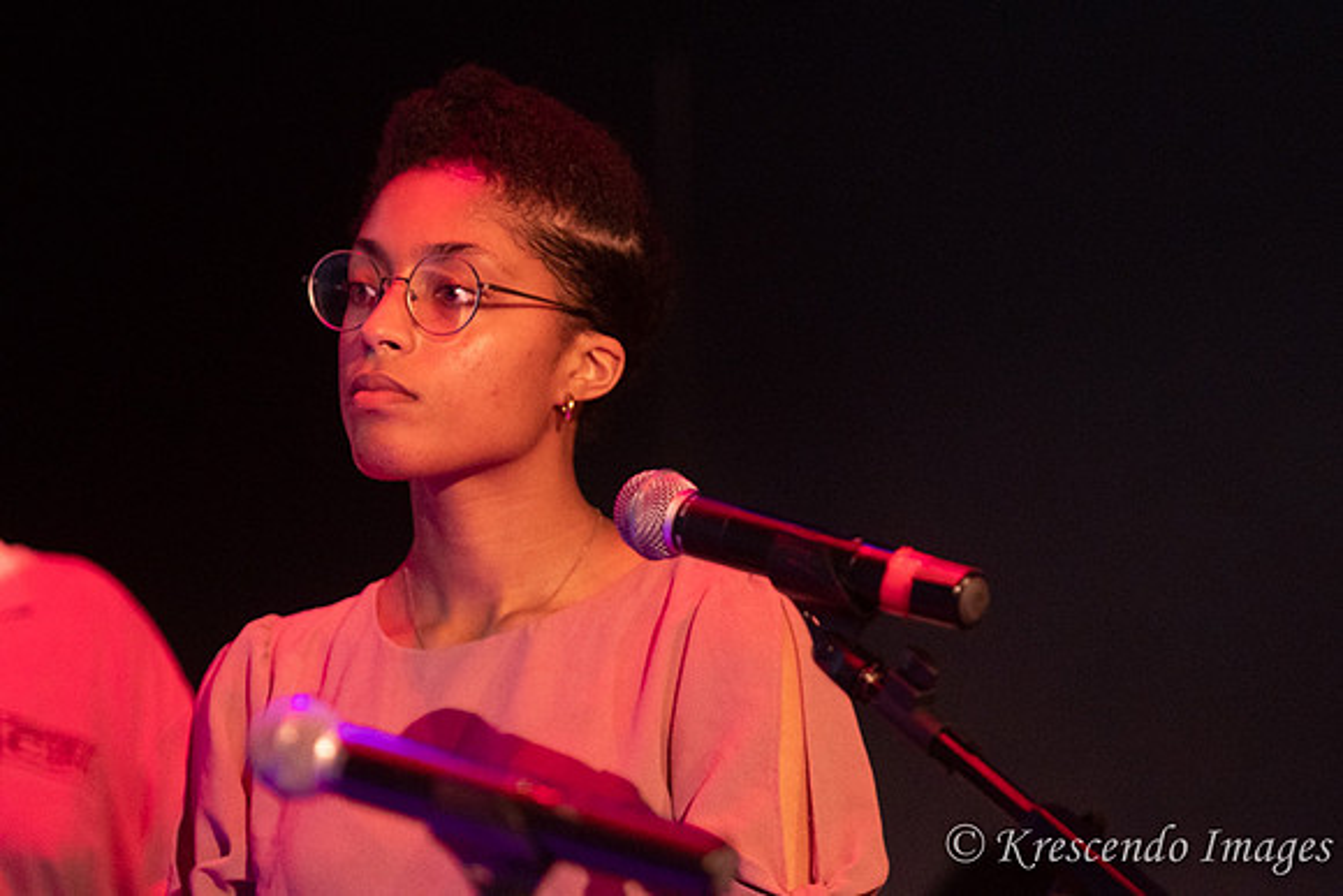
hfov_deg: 8.3
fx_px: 9263
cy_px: 433
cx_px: 695
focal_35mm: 248
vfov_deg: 5.5
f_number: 2.8
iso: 1600
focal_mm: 160
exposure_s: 1/160
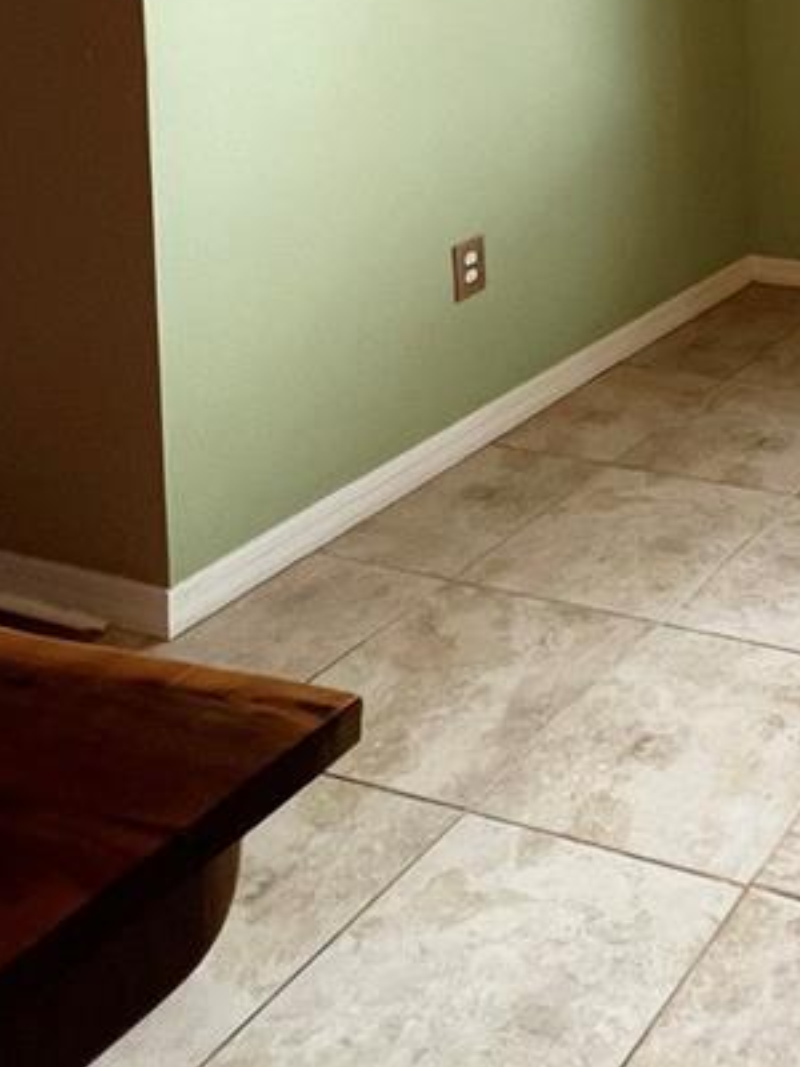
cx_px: 1131
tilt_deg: -4.5
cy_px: -61
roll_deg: -1.3
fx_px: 1202
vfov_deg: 40.3
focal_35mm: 39
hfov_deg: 27.9
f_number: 1.8
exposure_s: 1/120
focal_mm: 1.57
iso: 50
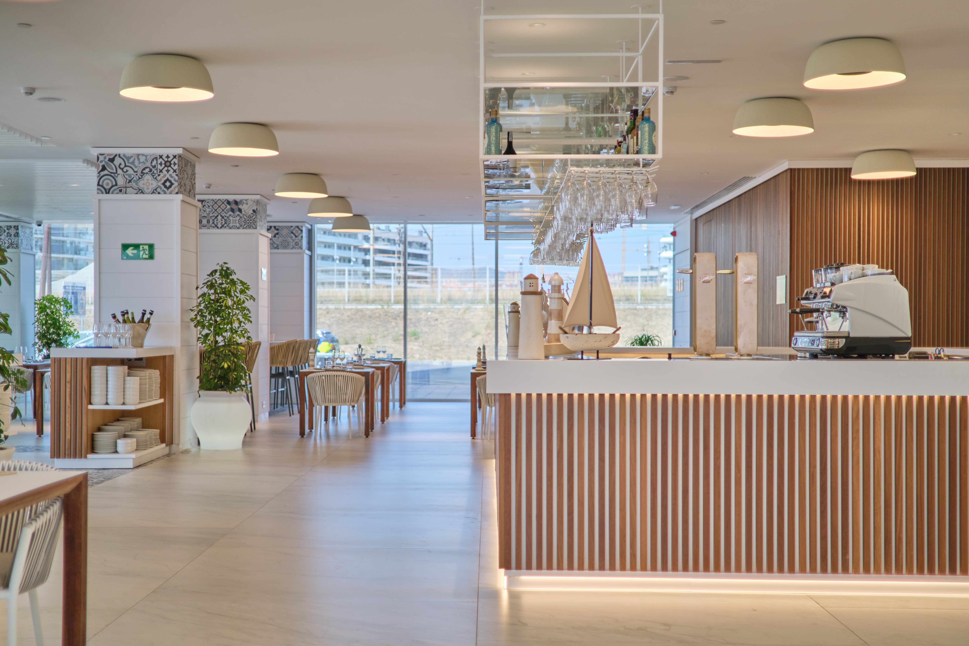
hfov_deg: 41.1
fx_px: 1292
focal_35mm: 48
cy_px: 323
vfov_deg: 28.1
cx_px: 484
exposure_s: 1/500
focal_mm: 32
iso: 160
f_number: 2
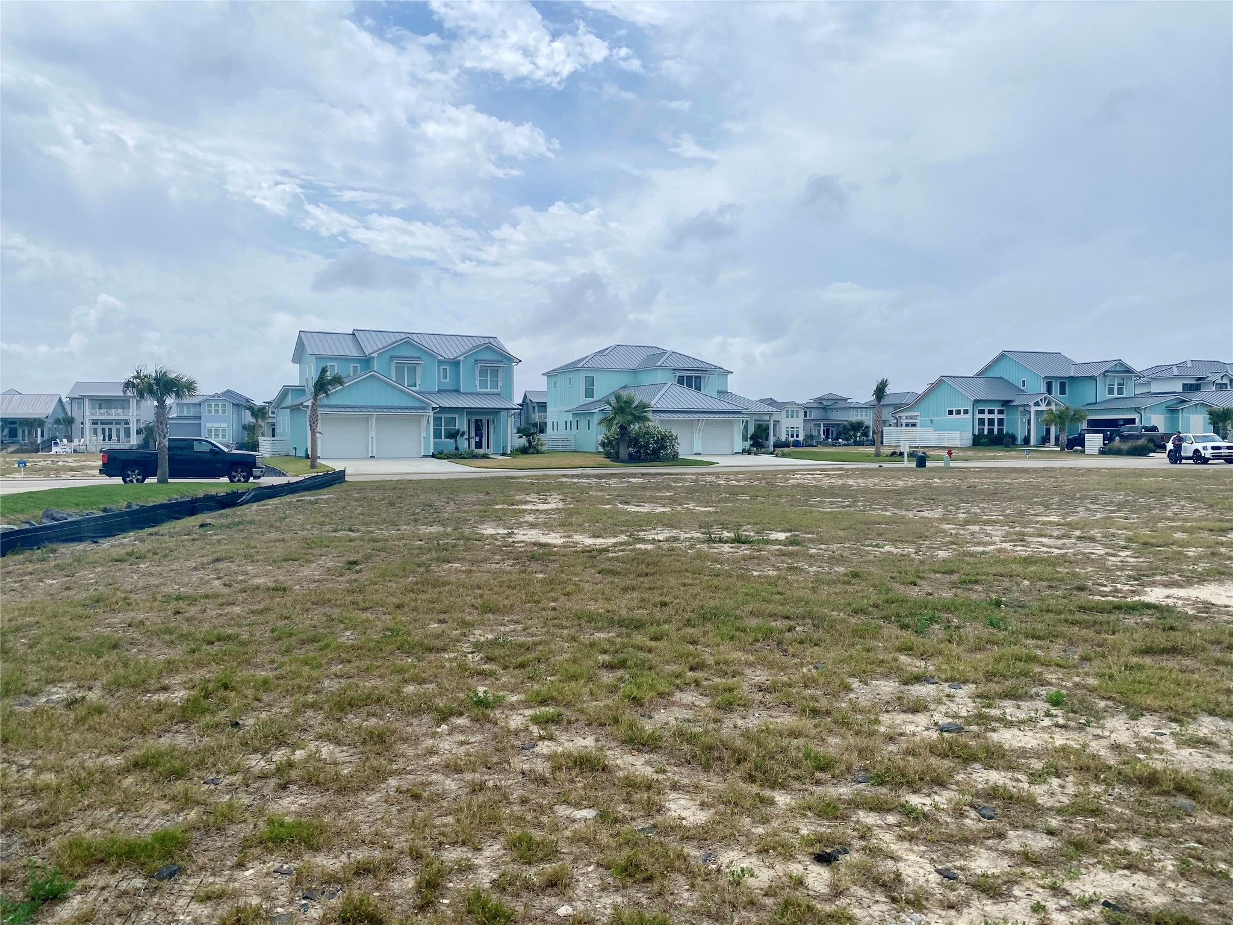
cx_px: 616
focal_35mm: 26
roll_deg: -0.2
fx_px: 926
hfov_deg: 67.3
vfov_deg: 53.1
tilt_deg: +1.1
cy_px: 462
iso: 32
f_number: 1.8
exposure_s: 1/7692
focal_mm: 4.25
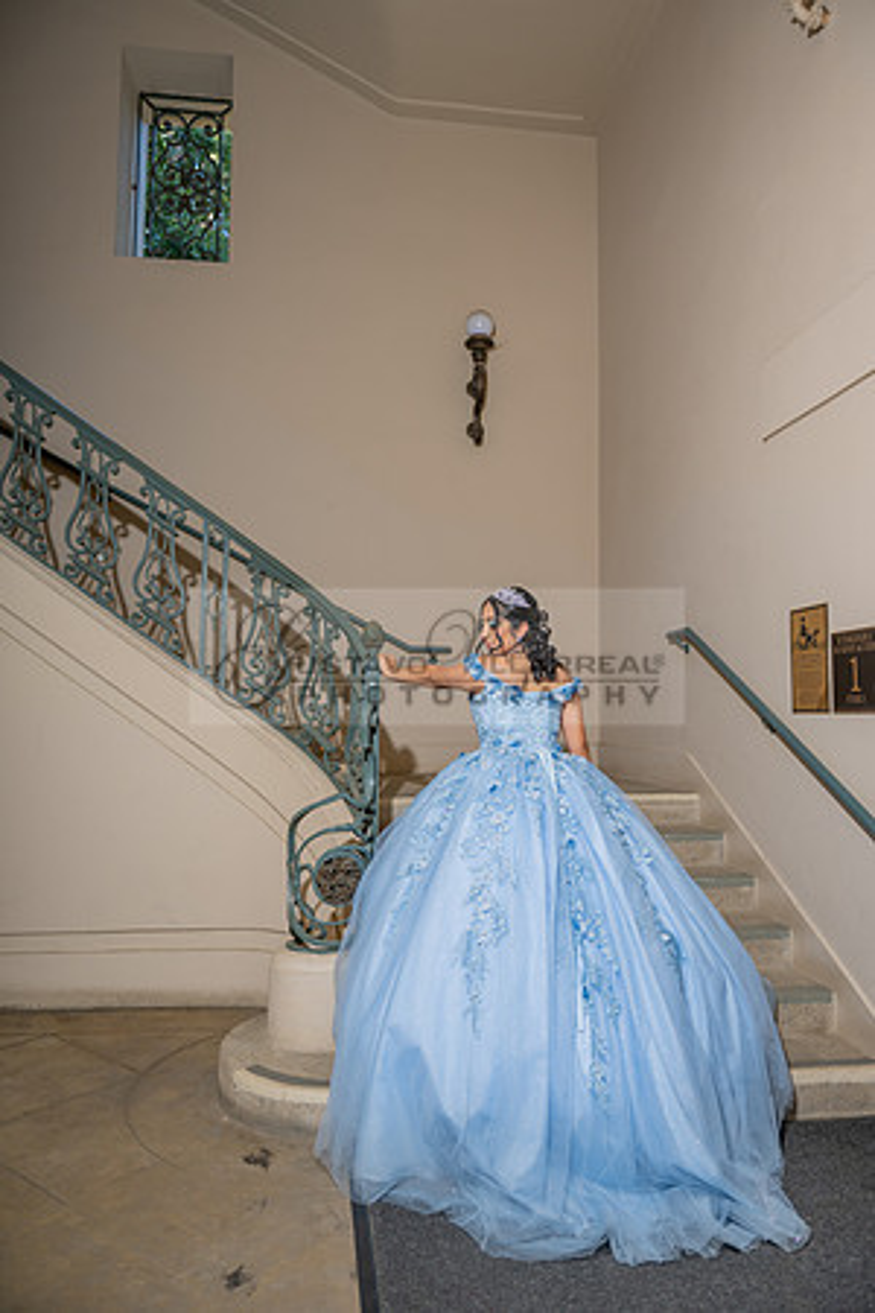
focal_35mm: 24
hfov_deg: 53.1
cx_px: 438
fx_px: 875
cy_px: 656
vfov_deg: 73.7
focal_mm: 24
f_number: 2.8
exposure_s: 1/200
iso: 200
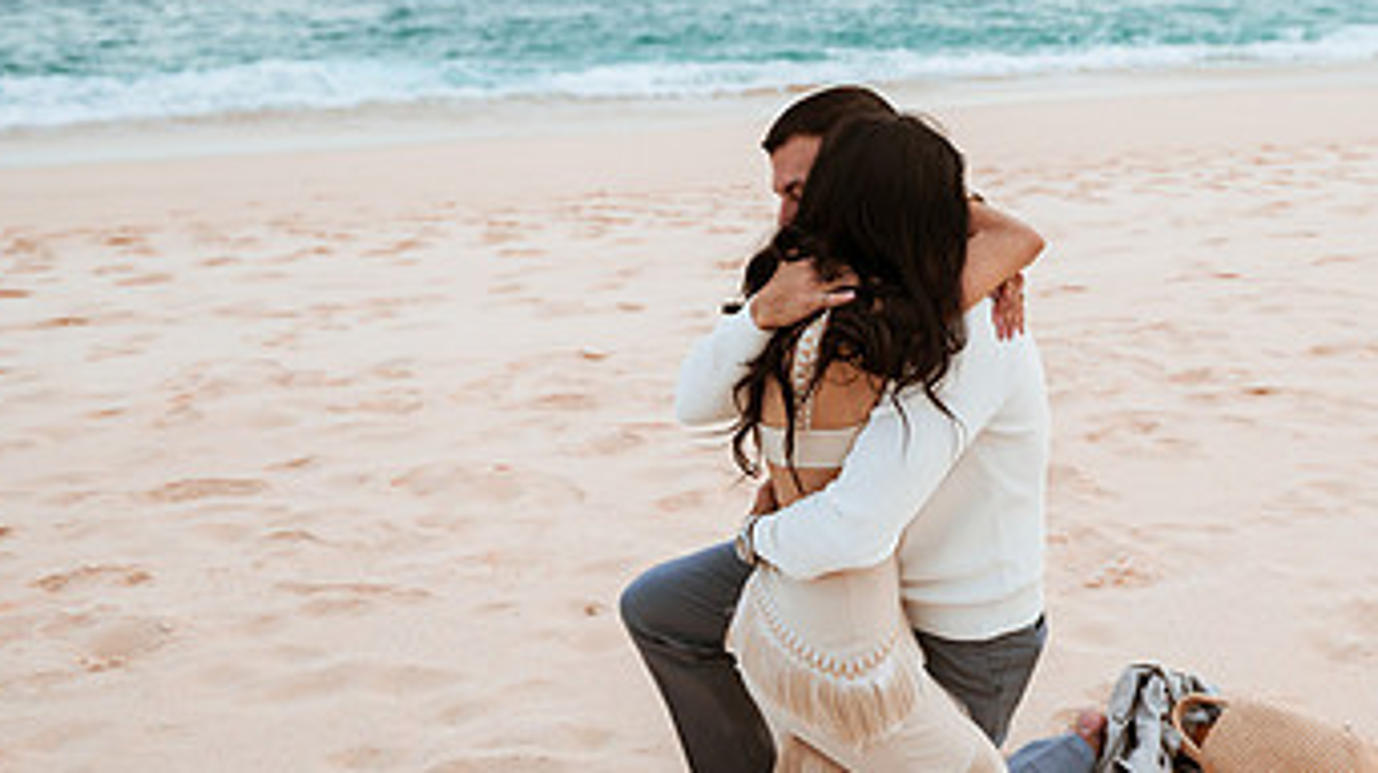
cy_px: 337
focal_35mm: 45
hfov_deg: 44.2
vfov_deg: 26.5
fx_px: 1643
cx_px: 1008
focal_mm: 24
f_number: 2.8
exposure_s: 1/4000
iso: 250
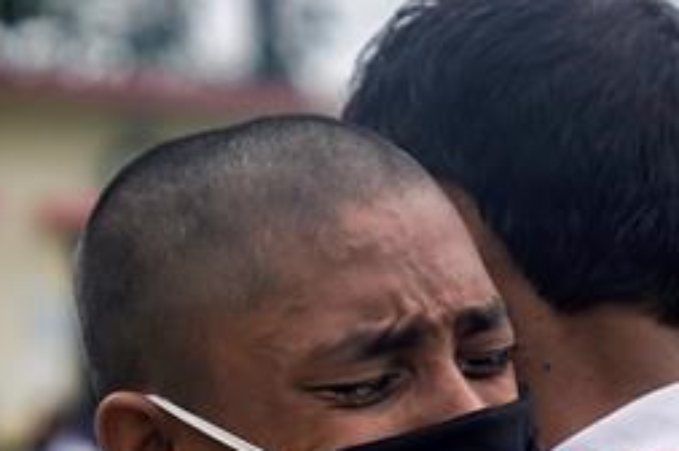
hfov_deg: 11.4
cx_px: 435
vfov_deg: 7.6
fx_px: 3391
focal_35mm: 180
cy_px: 468
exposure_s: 1/1000
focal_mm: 70
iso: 200
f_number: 3.5
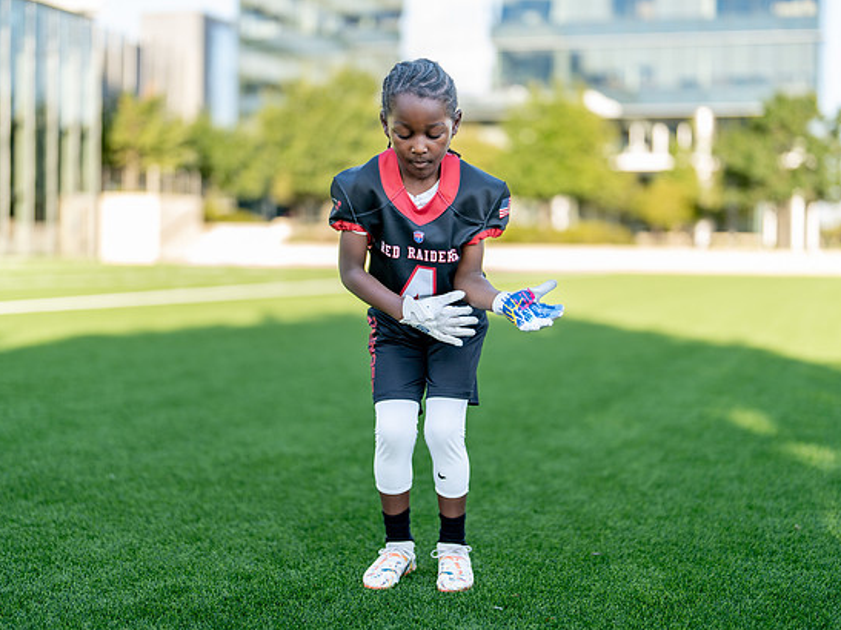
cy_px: 291
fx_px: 1433
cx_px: 413
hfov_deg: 32.7
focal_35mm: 59
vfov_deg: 24.8
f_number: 1.2
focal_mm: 50
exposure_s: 1/1000
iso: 100
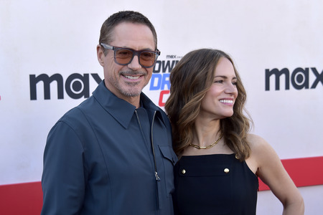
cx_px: 162
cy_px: 108
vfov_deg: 19.5
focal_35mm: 70
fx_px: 628
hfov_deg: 28.8
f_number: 6.3
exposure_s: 1/250
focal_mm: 70
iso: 200
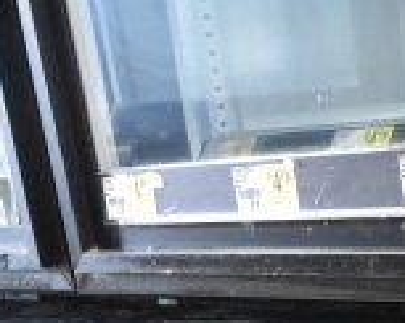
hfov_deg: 18.5
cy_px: 531
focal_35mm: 101
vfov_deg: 13.9
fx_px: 1209
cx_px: 400
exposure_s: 1/30
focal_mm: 18
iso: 9000
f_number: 3.5
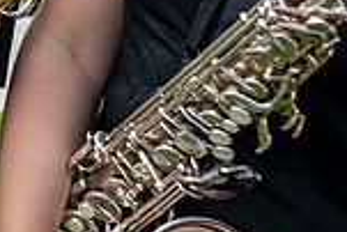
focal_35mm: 92
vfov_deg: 13.5
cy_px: -178
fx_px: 888
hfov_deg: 17.5
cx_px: -292
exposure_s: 1/250
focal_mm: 24
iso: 64
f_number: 4.5
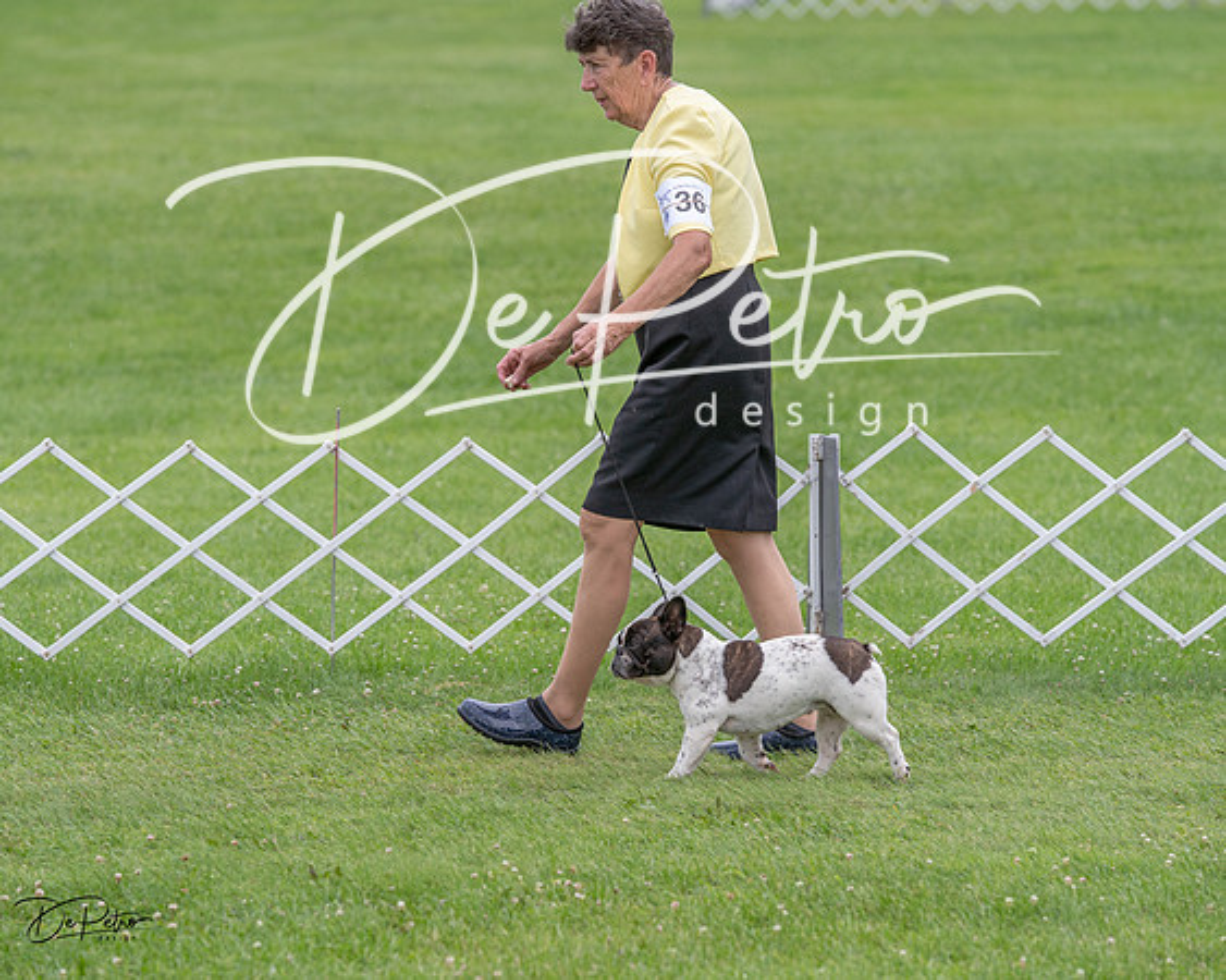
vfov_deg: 7.2
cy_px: 490
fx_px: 7802
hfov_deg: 9.0
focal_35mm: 215
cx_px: 613
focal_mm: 191
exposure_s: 1/800
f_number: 5
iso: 400
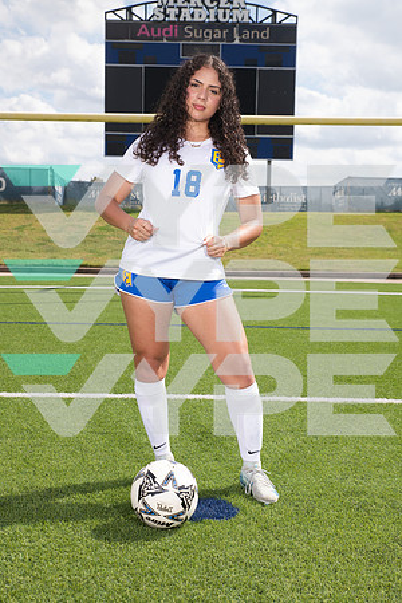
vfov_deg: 41.1
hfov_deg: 28.1
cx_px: 201
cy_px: 302
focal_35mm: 48
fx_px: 804
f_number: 7.1
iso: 125
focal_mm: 48
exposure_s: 1/400
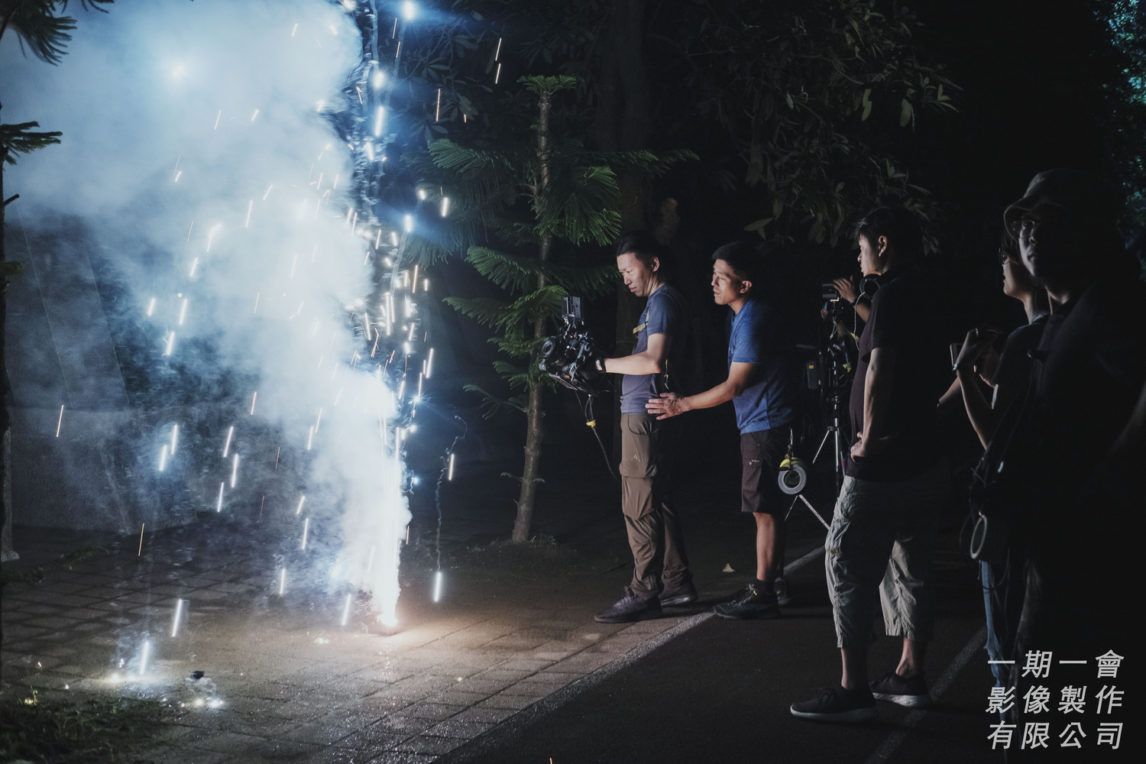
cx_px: 573
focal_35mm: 53
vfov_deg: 25.5
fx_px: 1687
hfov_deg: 37.5
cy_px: 382
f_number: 3.2
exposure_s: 1/30
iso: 1600
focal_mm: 35
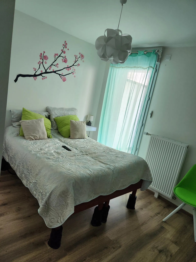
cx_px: 98
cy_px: 131
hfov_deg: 58.9
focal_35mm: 23
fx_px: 174
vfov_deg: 73.9
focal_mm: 5.4
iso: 250
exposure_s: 1/120
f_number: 1.8
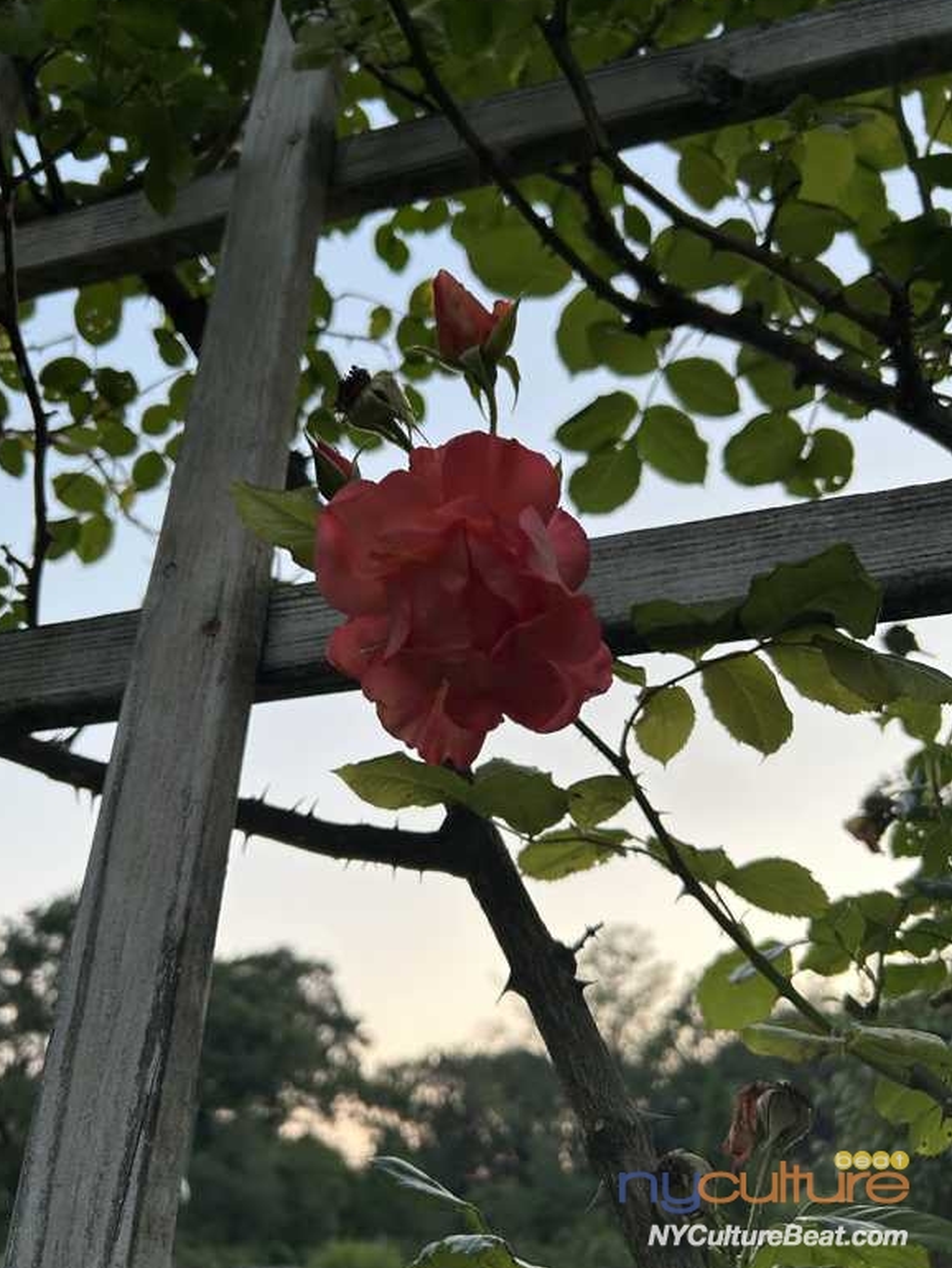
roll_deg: -3.5
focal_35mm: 27
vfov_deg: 65.3
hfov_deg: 51.4
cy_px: 634
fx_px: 990
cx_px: 460
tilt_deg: +32.5
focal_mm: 5.7
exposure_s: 1/121
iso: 80
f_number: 1.5
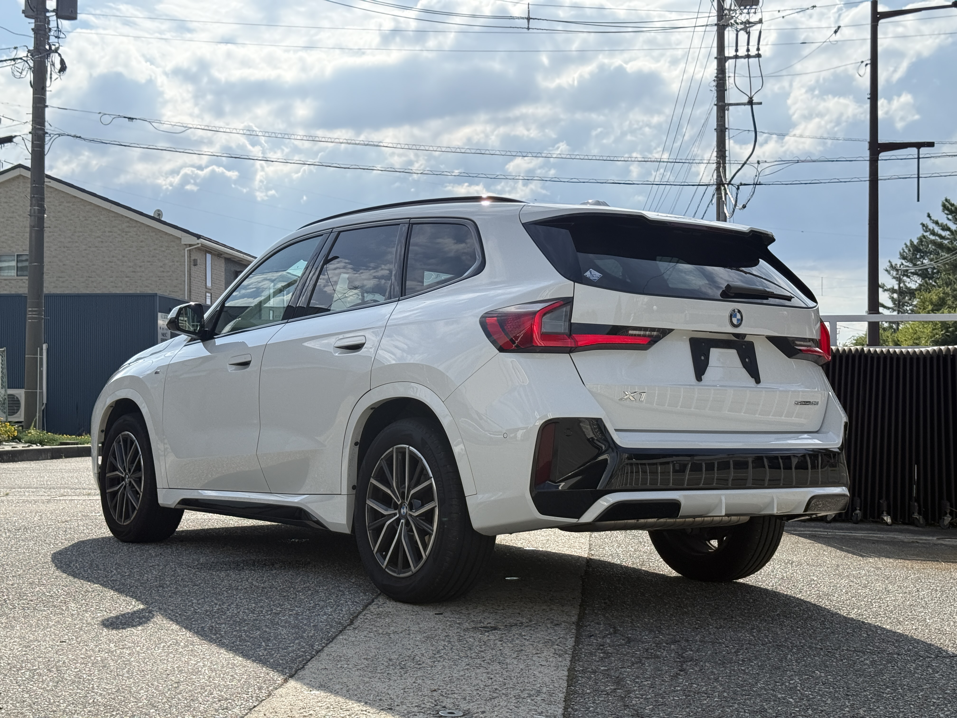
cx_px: 478
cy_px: 359
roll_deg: +0.3
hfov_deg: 39.7
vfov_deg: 30.3
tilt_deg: +1.6
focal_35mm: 48
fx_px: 1327
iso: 100
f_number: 1.78
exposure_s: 1/3891
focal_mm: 6.76
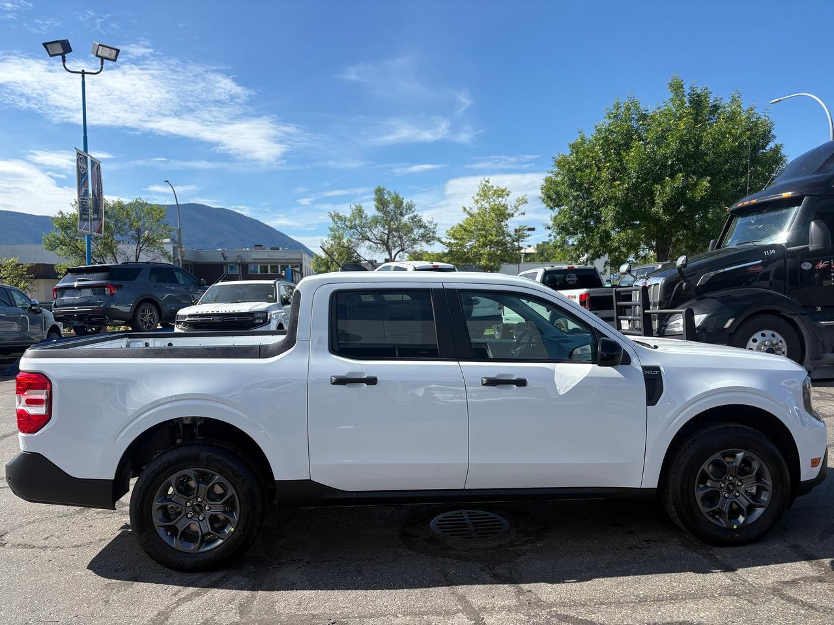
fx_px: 626
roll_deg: +0.4
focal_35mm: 26
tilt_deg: -2.1
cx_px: 417
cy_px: 312
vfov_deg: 53.1
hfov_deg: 67.3
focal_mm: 5.96
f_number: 1.6
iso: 50
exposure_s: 1/3279
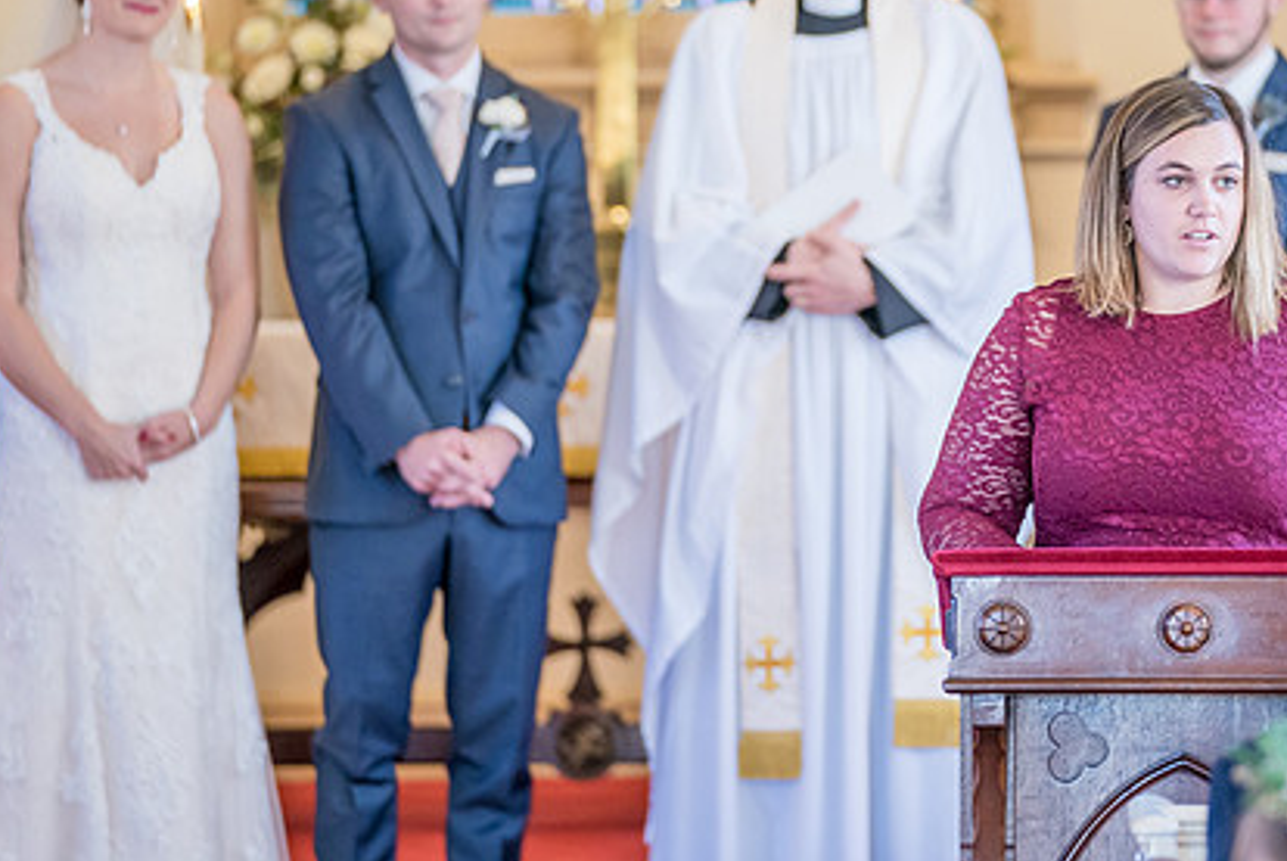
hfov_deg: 9.3
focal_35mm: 222
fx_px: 7945
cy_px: 351
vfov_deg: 6.2
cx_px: 890
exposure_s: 1/100
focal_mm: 147
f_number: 2.8
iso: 2000
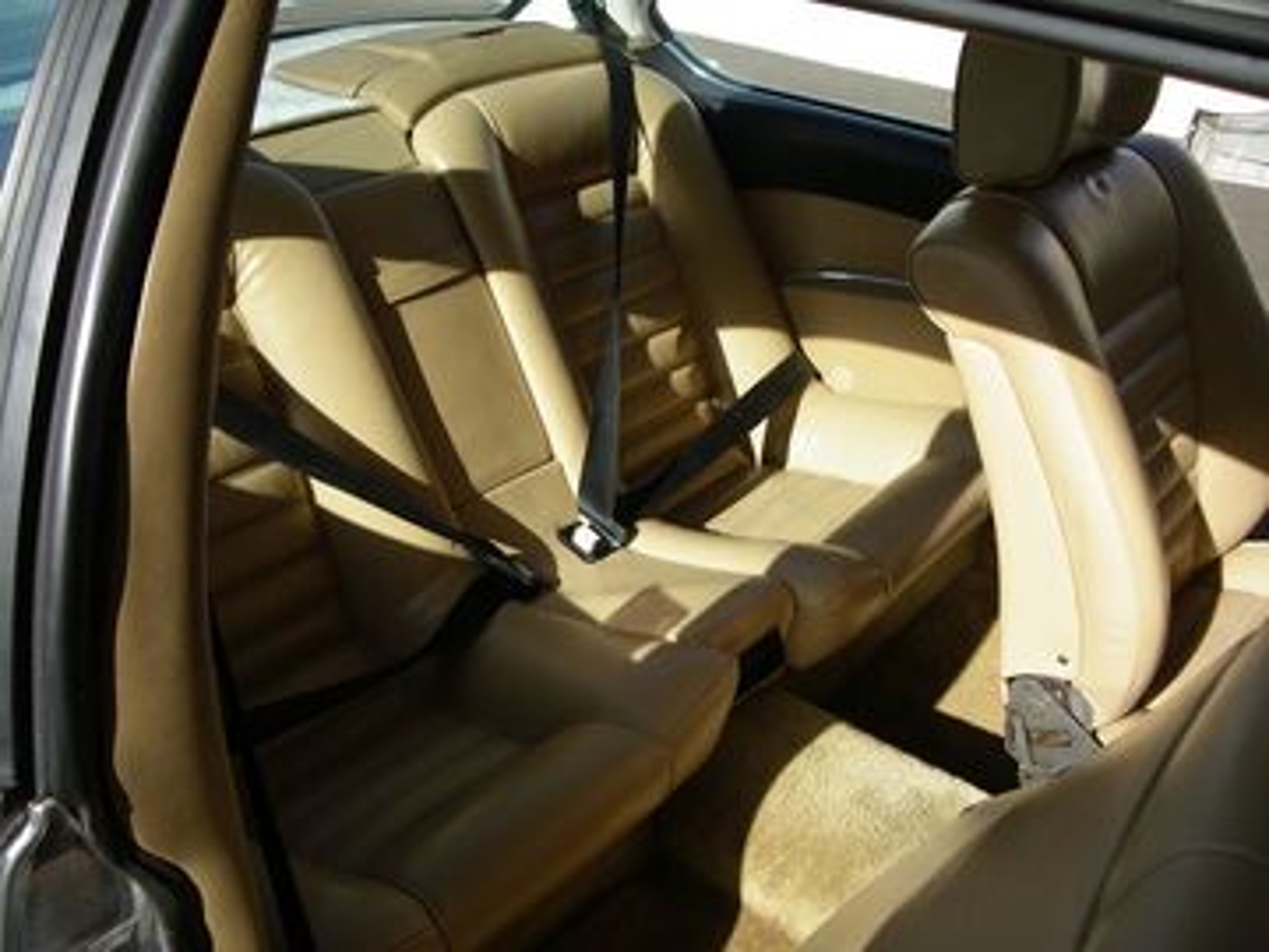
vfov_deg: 40.7
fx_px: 1283
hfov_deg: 52.6
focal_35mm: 35
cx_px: 634
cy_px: 476
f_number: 2.6
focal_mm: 5.8
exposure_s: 1/500
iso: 80
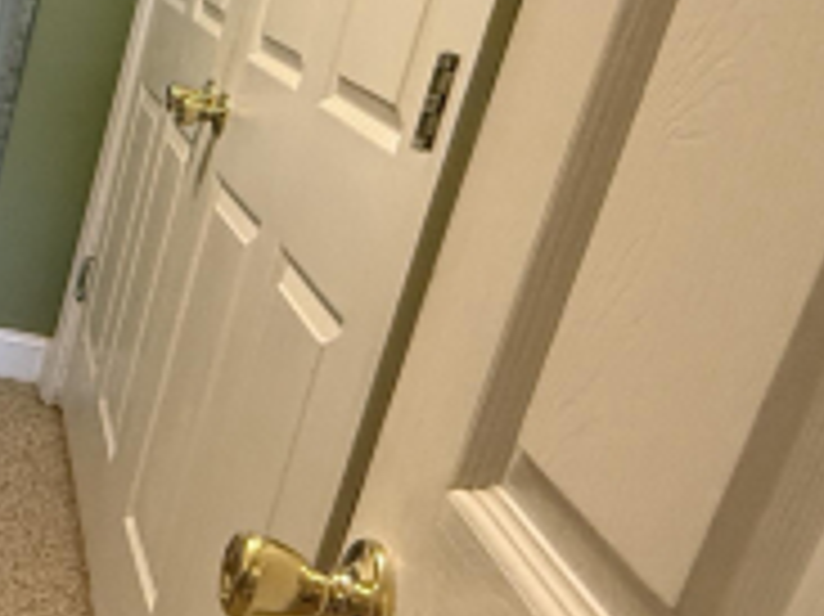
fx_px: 1213
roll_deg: -2.5
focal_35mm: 51
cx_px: -646
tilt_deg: -15.7
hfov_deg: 22.4
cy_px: 211
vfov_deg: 28.4
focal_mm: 2.22
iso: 500
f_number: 2.2
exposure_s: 1/60
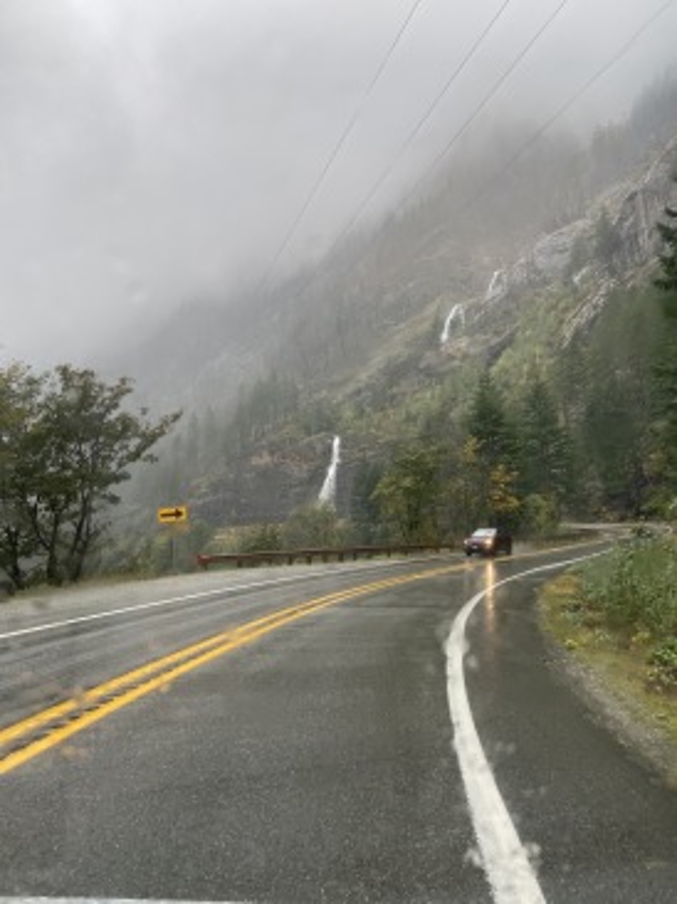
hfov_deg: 53.0
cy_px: 452
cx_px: 338
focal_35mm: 26
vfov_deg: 67.3
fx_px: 679
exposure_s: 1/250
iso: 32
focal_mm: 4.25
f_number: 1.8
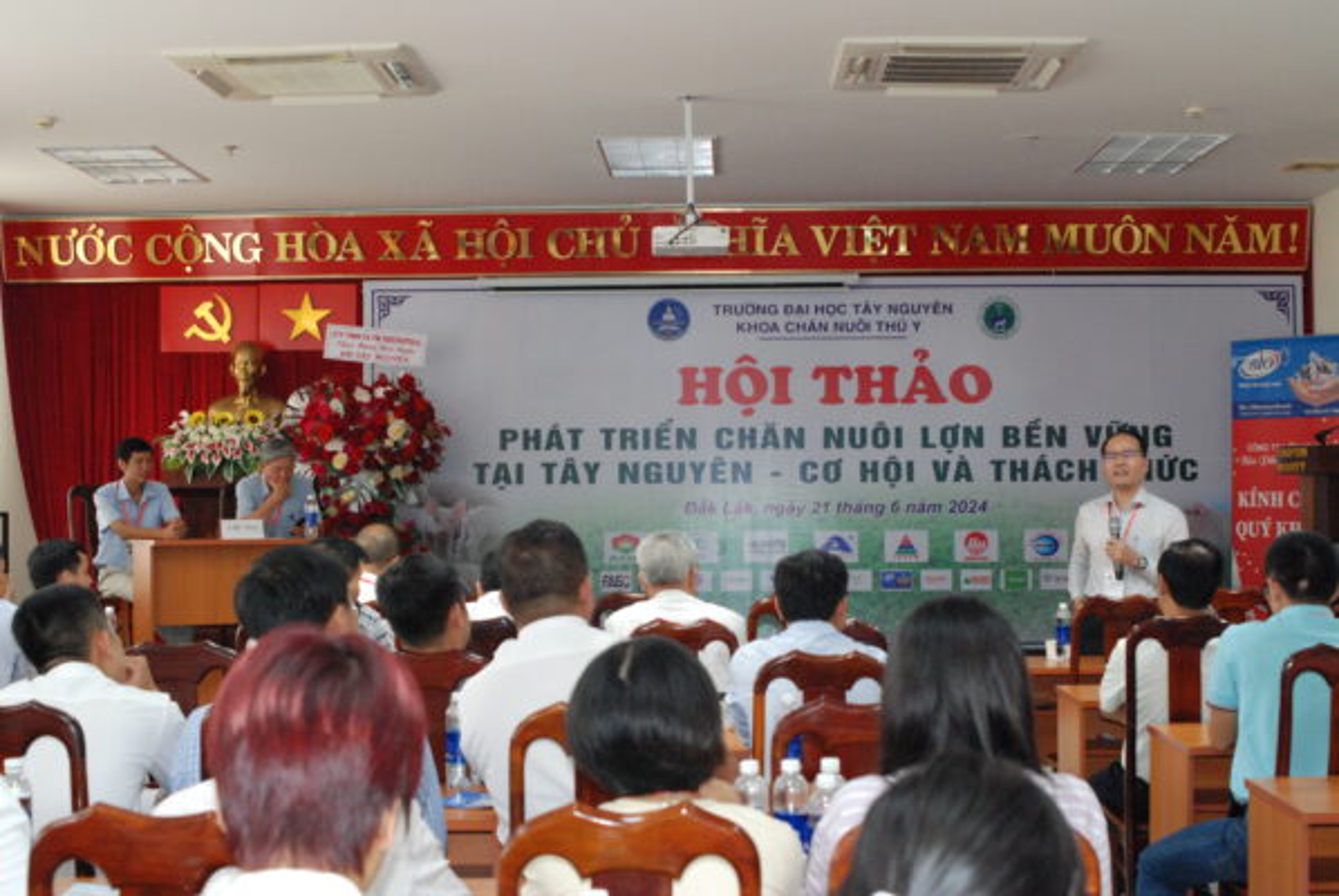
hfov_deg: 37.8
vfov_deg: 25.8
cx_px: 670
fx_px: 1955
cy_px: 448
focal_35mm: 52
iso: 1600
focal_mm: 35
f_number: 5.6
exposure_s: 1/60
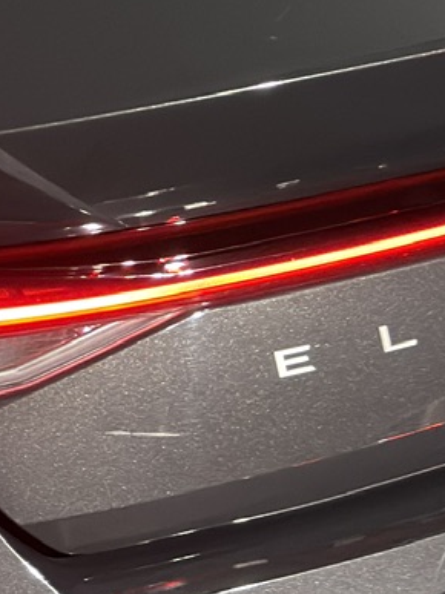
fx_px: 2178
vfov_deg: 14.8
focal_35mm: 127
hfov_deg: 11.3
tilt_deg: -15.7
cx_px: -189
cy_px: -175
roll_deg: +0.9
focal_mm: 6.76
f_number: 1.78
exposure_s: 1/25
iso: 800
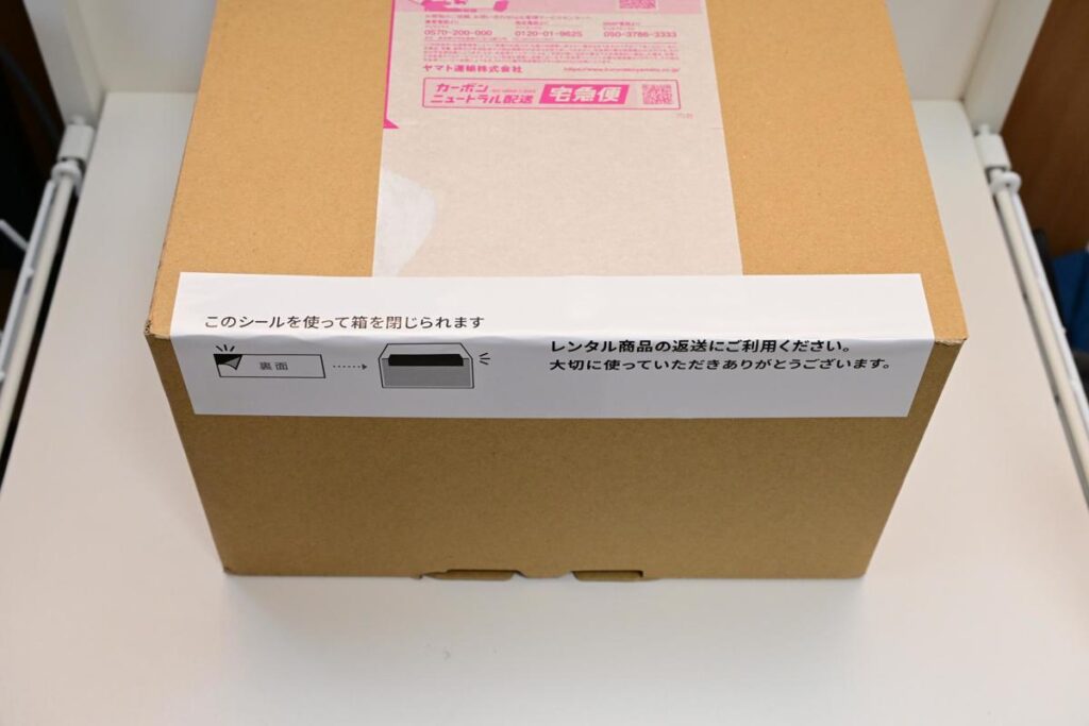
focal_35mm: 44
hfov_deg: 45.0
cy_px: 363
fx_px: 1316
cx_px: 544
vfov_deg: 30.9
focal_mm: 29
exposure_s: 1/100
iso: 1250
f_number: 8
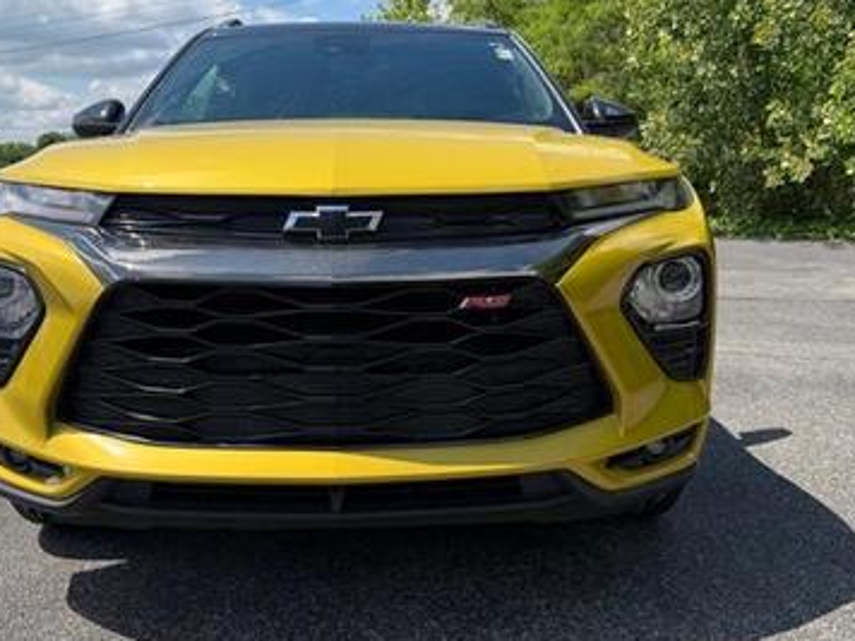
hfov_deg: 53.9
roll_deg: +3.0
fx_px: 840
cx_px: 399
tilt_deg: -11.4
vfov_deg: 41.8
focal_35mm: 34
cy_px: 334
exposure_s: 1/3425
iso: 80
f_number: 1.78
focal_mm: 6.76
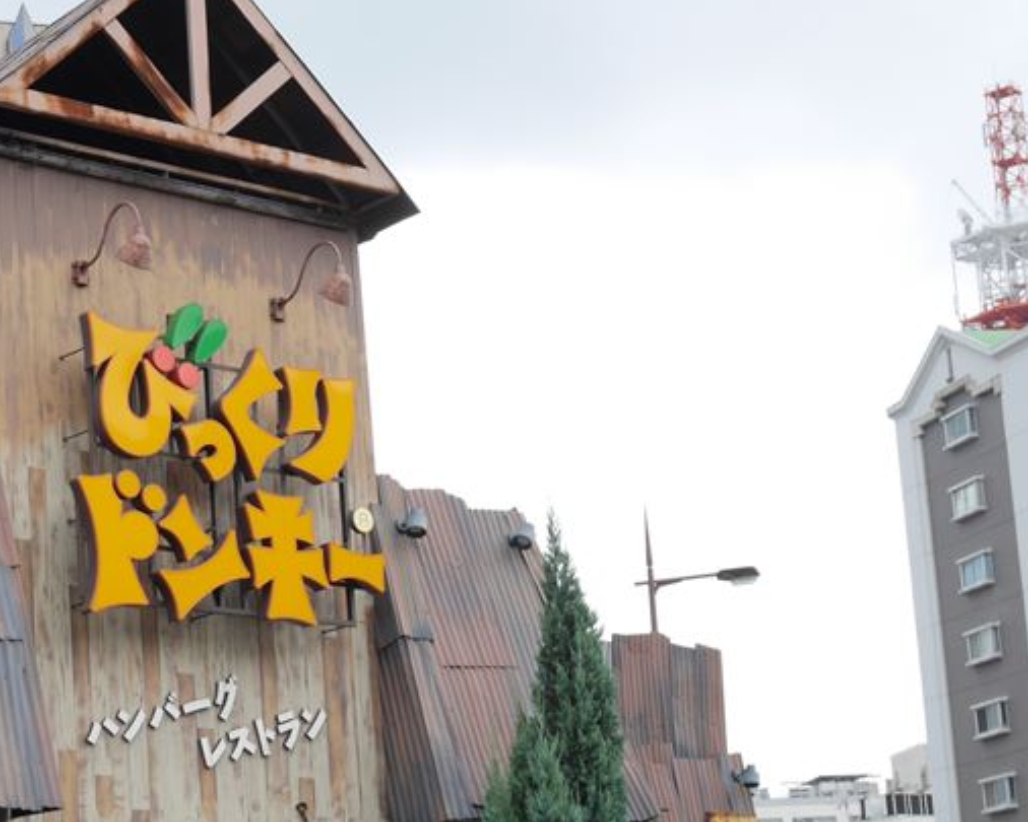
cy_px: 664
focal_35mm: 79
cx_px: 22
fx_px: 2404
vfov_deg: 19.2
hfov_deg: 23.2
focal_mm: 20
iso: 200
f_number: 6.3
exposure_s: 1/160
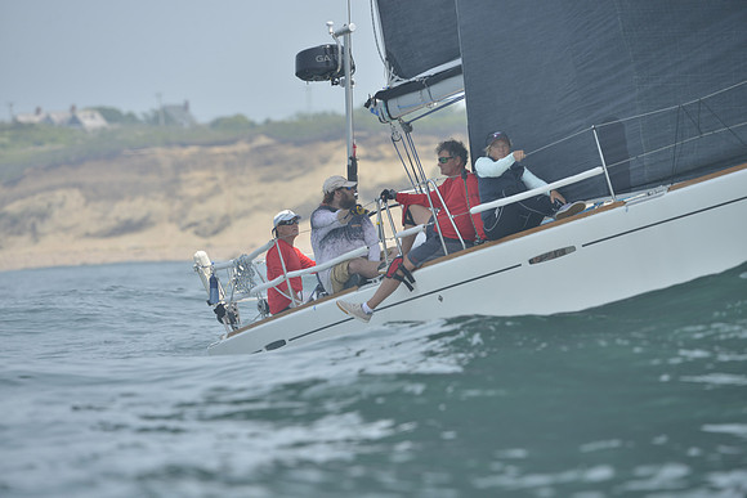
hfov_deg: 8.6
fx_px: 4981
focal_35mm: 240
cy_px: 249
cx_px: 374
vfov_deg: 5.7
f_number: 6.3
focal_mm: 240
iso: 280
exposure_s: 1/1000
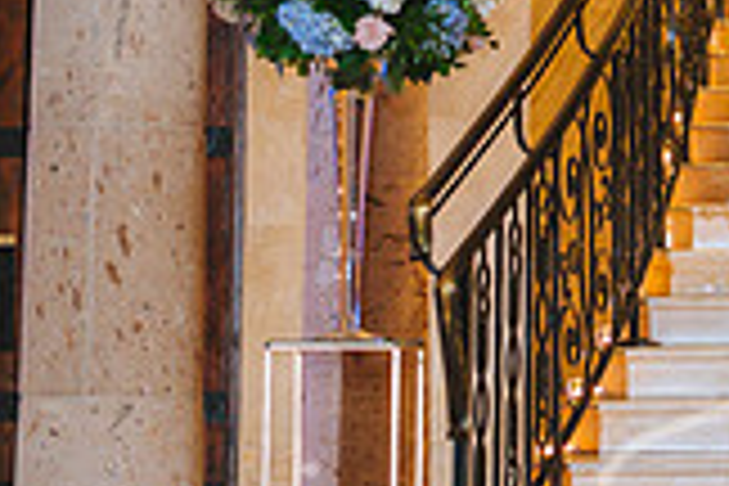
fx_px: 2896
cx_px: 1044
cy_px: 54
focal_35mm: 143
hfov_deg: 13.6
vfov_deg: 9.6
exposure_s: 1/100
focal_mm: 40
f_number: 2.8
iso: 3200
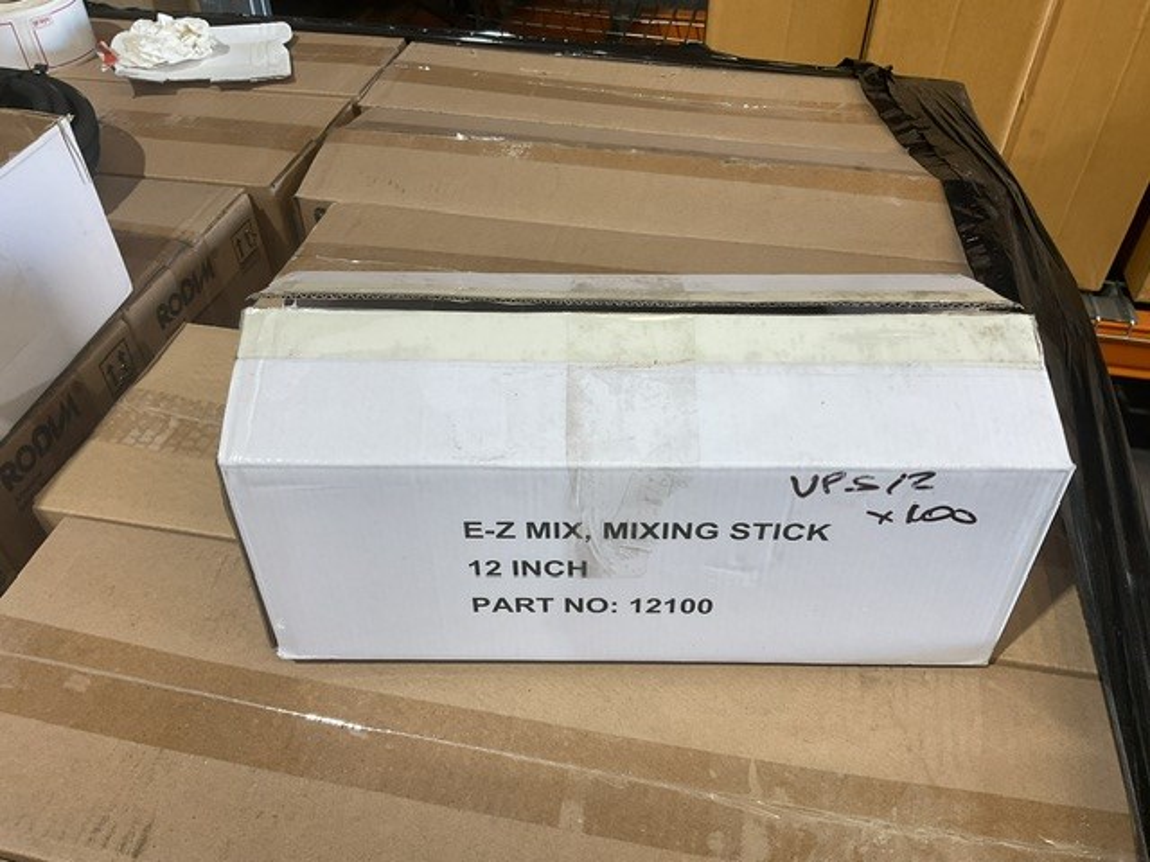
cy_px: 431
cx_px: 575
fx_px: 963
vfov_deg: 48.2
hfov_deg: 61.7
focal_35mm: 29
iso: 50
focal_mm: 3
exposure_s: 1/50
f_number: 1.8
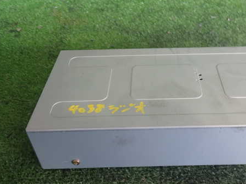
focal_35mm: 40
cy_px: 108
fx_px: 284
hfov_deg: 46.3
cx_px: 156
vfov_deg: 35.9
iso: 200
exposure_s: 1/50
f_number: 2.3
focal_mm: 5.4
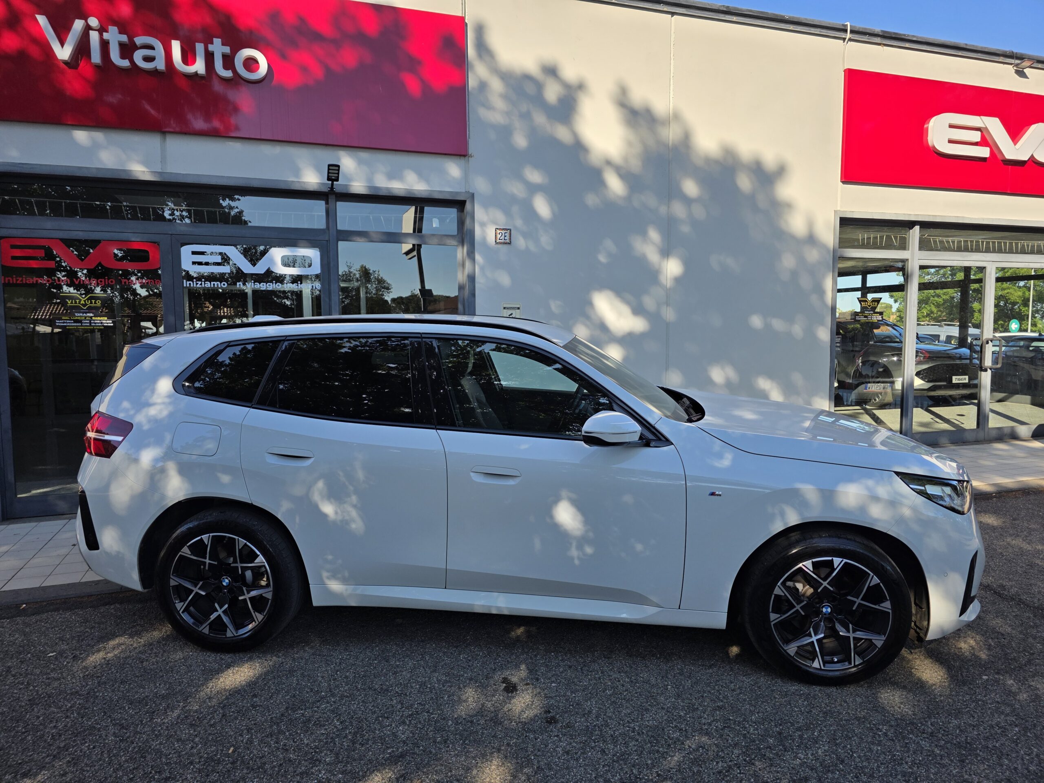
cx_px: 522
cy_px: 392
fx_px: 694
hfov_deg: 73.9
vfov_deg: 58.9
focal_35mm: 23
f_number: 1.7
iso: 80
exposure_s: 1/3788
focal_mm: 6.3
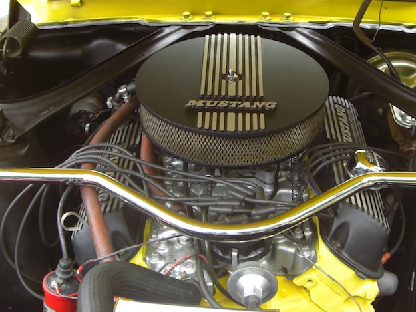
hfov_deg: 31.6
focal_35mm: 61
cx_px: 237
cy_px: 104
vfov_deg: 23.9
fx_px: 733
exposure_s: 1/125
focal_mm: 6.2
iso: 100
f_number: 2.7
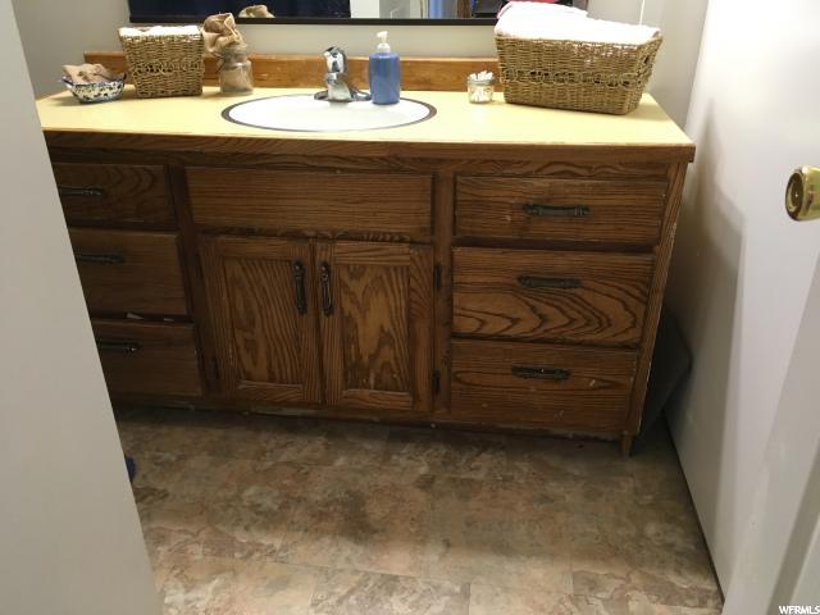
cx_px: 410
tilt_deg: -28.0
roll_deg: +0.3
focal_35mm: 29
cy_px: 308
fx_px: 687
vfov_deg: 48.2
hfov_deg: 61.7
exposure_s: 1/30
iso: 125
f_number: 2.2
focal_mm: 4.15
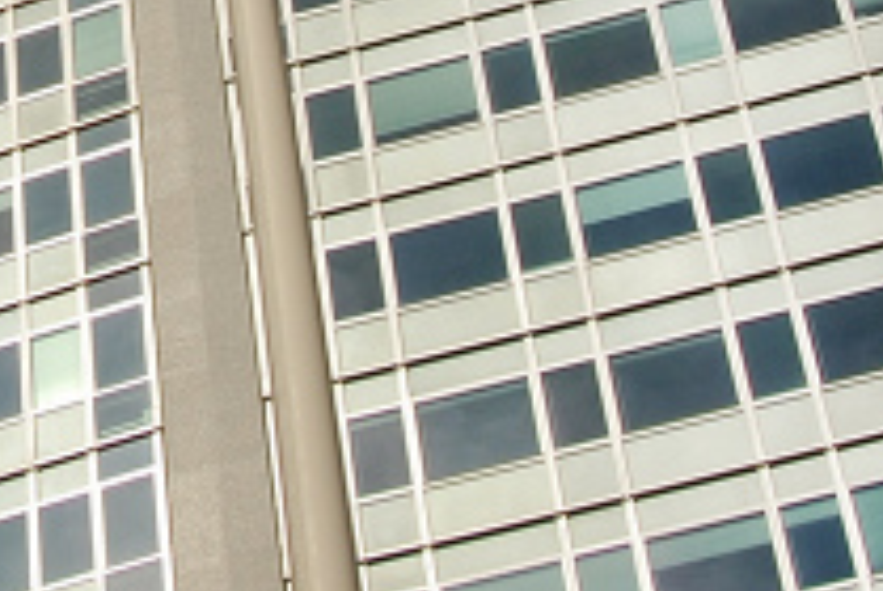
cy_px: -454
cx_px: -152
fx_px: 4225
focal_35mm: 172
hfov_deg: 11.7
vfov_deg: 7.8
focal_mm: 24
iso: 100
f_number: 10
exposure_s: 1/320
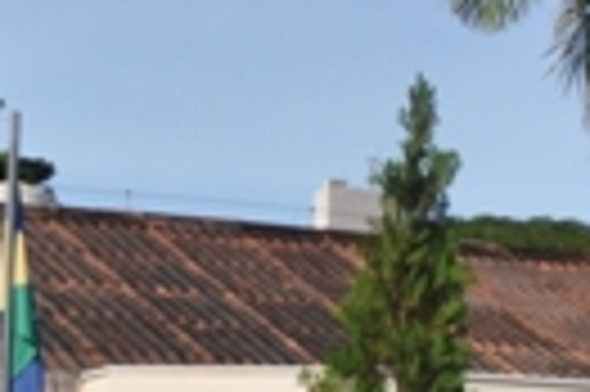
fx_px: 3110
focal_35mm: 190
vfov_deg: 7.1
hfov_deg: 10.5
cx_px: 820
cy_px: 534
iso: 200
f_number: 9.5
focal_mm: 26
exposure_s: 1/350
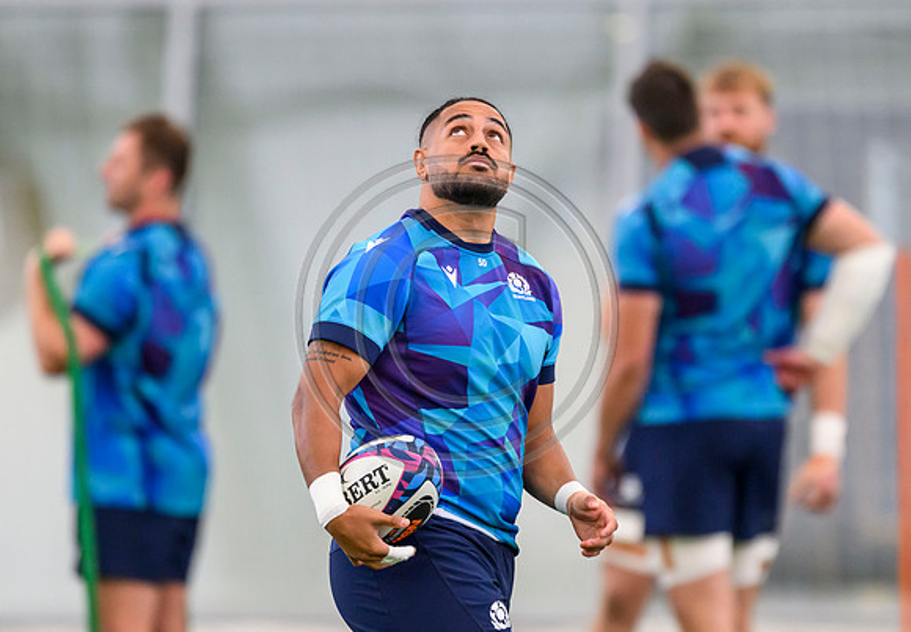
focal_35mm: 810
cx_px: 423
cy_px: 357
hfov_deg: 2.5
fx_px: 20756
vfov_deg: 1.7
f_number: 4
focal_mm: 560
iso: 5000
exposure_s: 1/1000
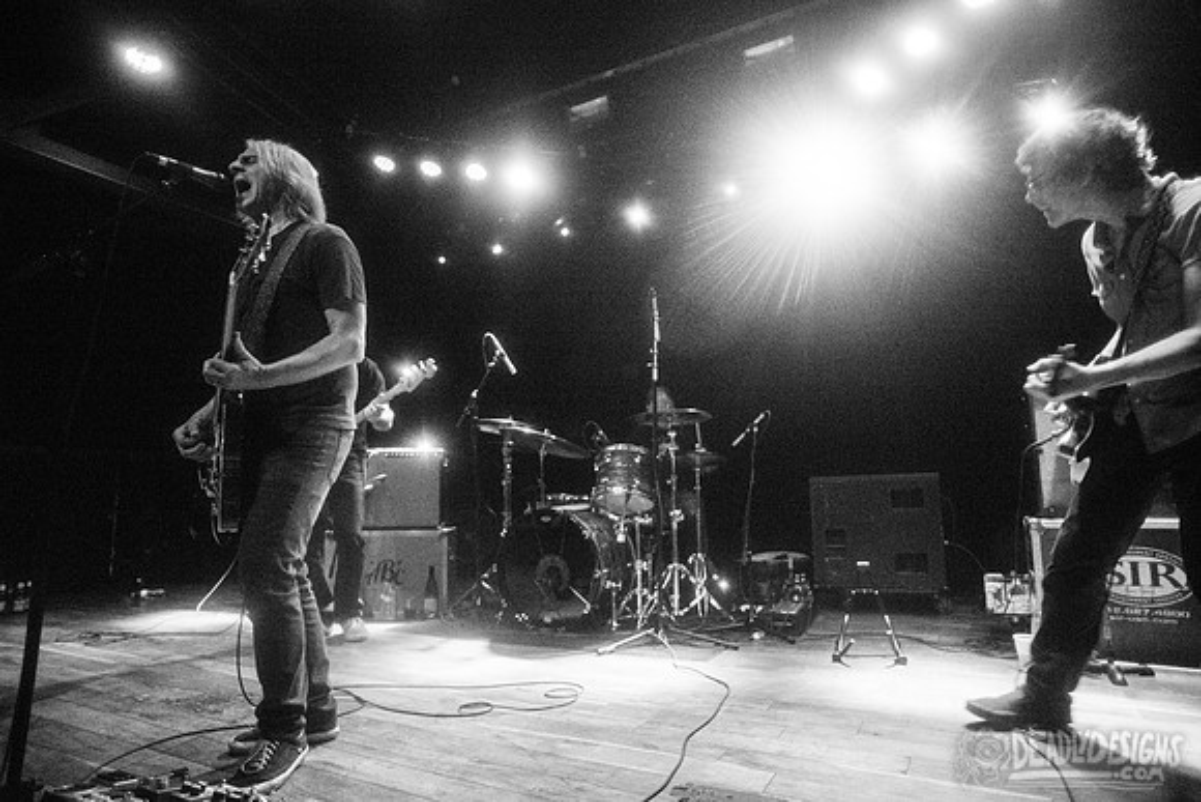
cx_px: 600
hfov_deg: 84.0
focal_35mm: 20
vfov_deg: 62.0
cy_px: 401
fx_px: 667
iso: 6400
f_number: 2.8
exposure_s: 1/100
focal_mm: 20
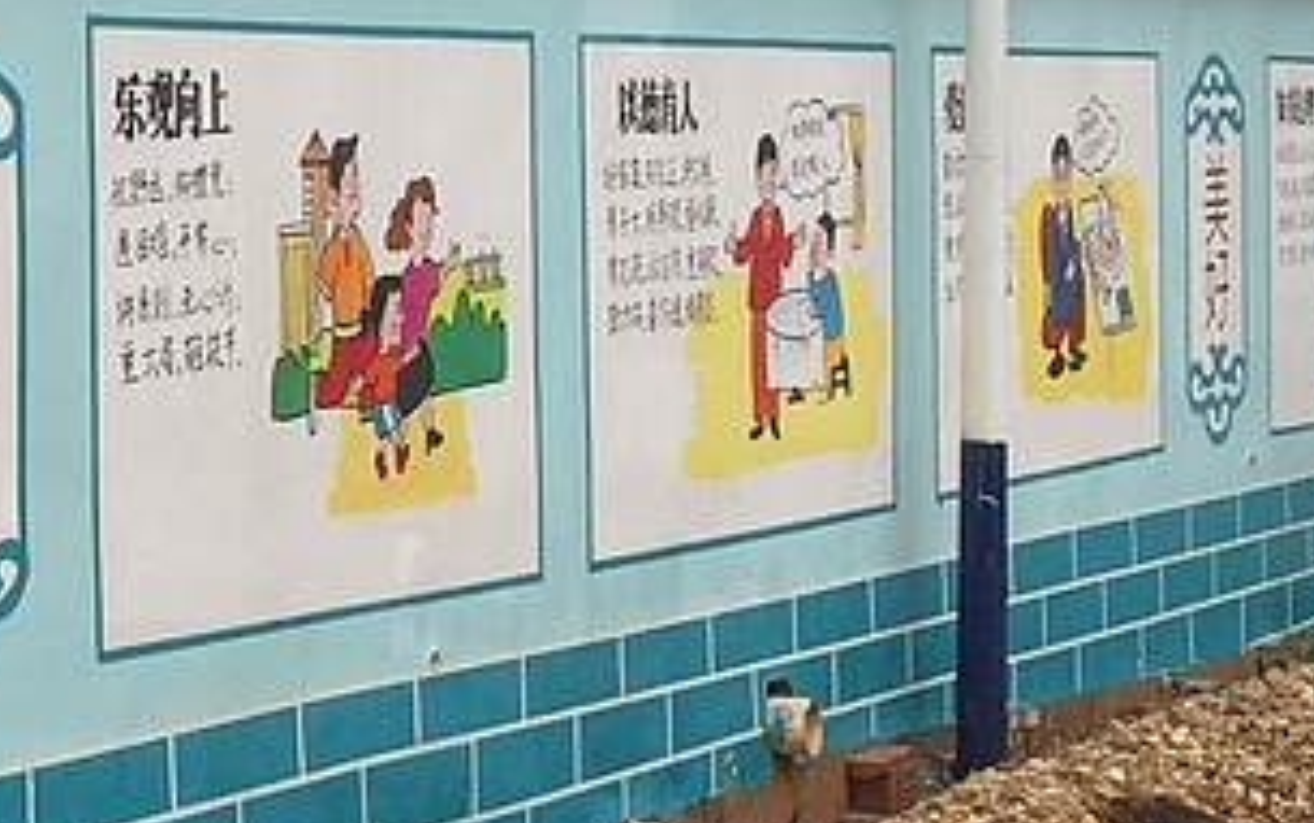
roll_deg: -1.0
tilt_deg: -2.3
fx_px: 4622
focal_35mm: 129
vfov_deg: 10.1
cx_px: -758
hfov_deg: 14.8
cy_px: 164
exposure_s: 1/2475
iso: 32
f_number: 2.2
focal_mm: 4.15
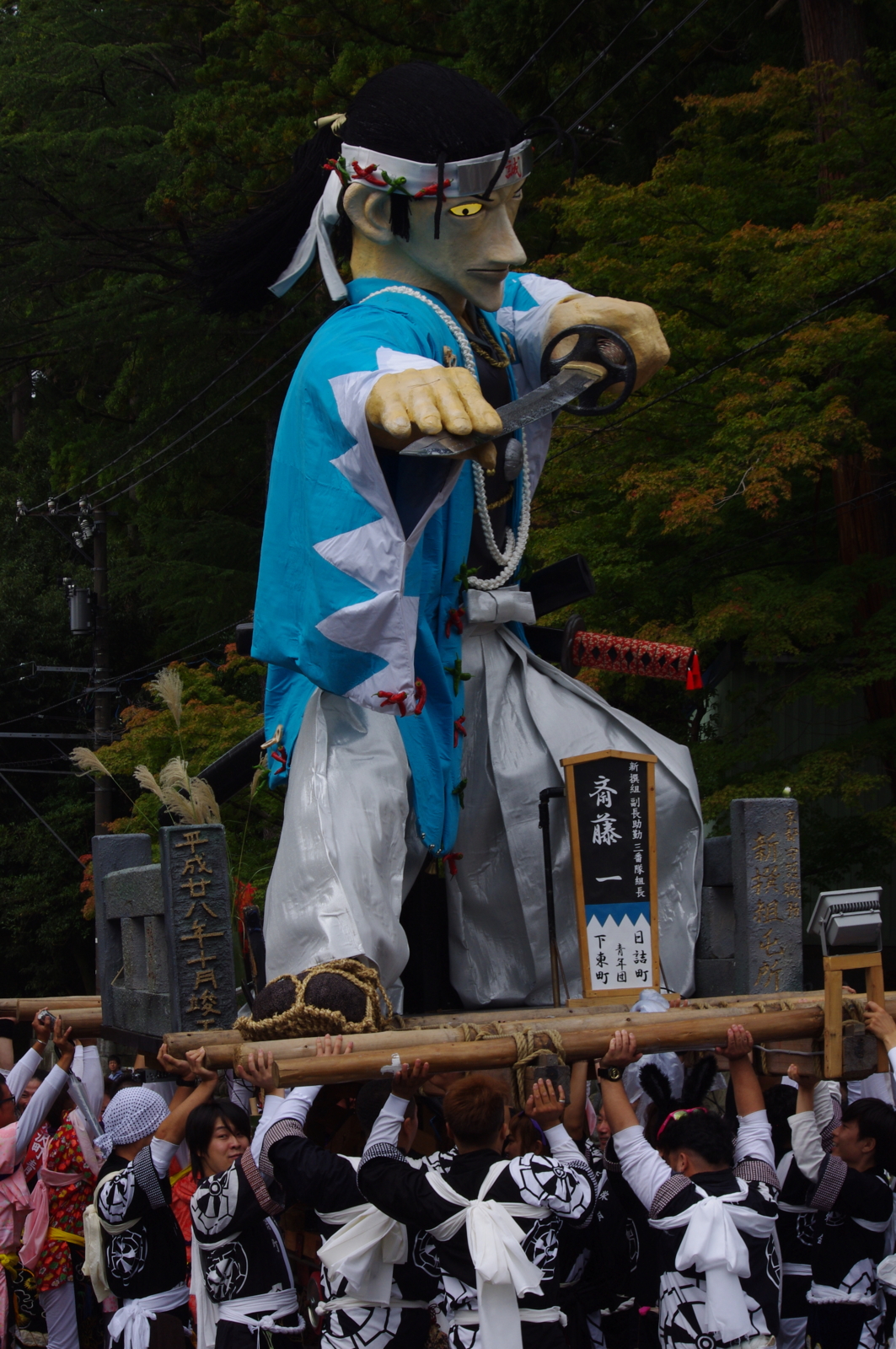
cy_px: 674
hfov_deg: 16.6
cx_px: 448
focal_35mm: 82
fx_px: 3068
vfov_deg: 24.8
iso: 400
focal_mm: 55
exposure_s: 1/200
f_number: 11
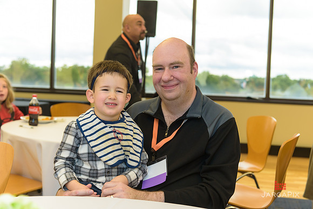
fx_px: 452
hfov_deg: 38.2
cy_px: 104
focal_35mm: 52
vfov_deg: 26.0
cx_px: 156
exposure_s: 1/125
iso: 640
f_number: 3.2
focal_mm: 52
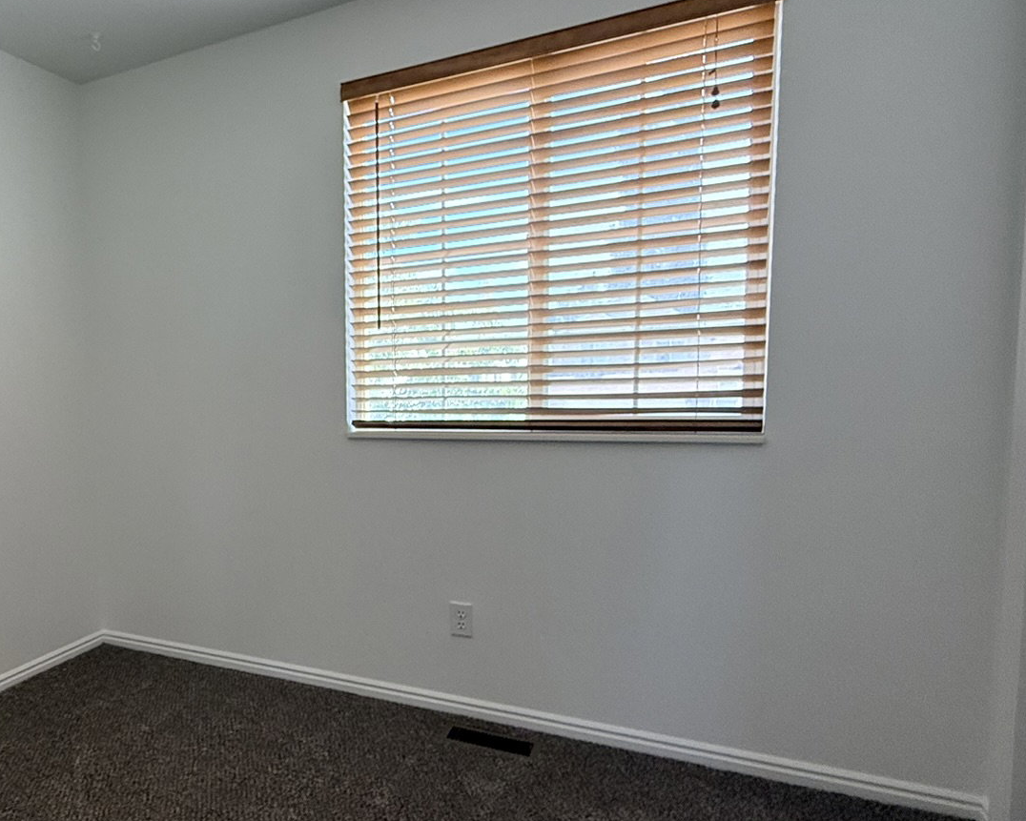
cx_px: 174
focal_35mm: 26
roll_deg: +1.3
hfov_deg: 59.6
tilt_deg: -4.5
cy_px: 451
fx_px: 790
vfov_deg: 54.8
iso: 160
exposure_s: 1/120
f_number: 2.2
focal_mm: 2.22
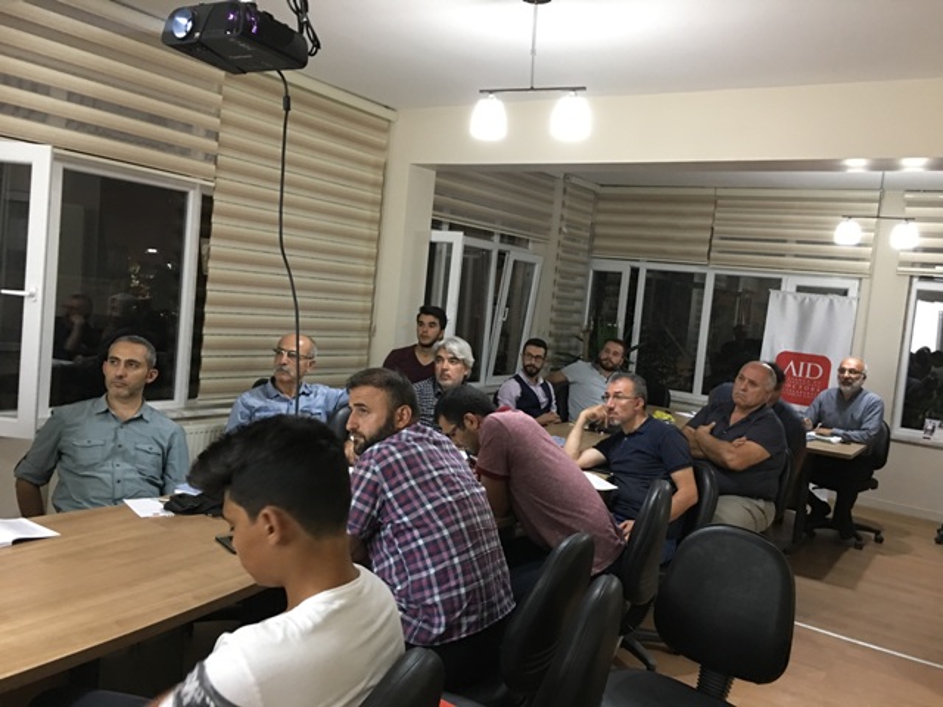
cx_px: 472
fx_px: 790
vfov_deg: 48.2
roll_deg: -5.7
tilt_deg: -2.7
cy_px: 354
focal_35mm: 29
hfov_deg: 61.7
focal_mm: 4.15
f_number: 2.2
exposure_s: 1/4
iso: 100
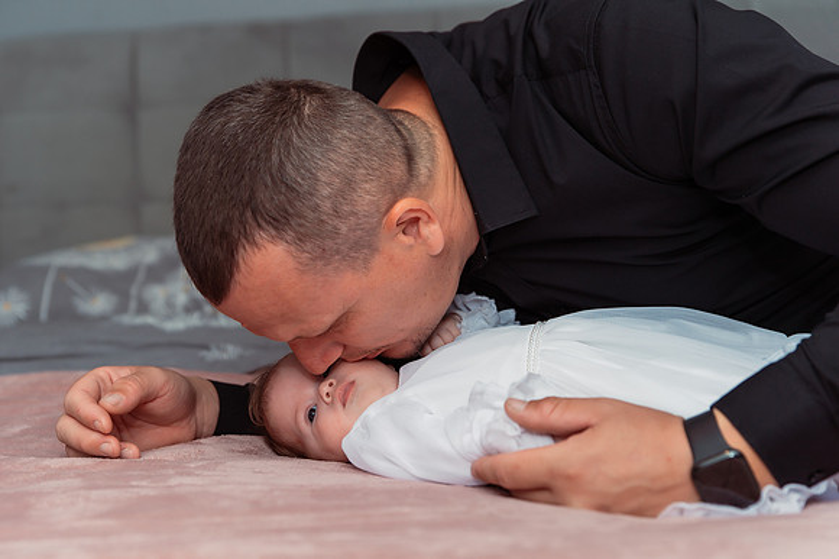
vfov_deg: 24.2
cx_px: 389
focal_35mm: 56
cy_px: 300
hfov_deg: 35.8
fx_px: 1300
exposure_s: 1/250
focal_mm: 52
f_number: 3.2
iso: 320
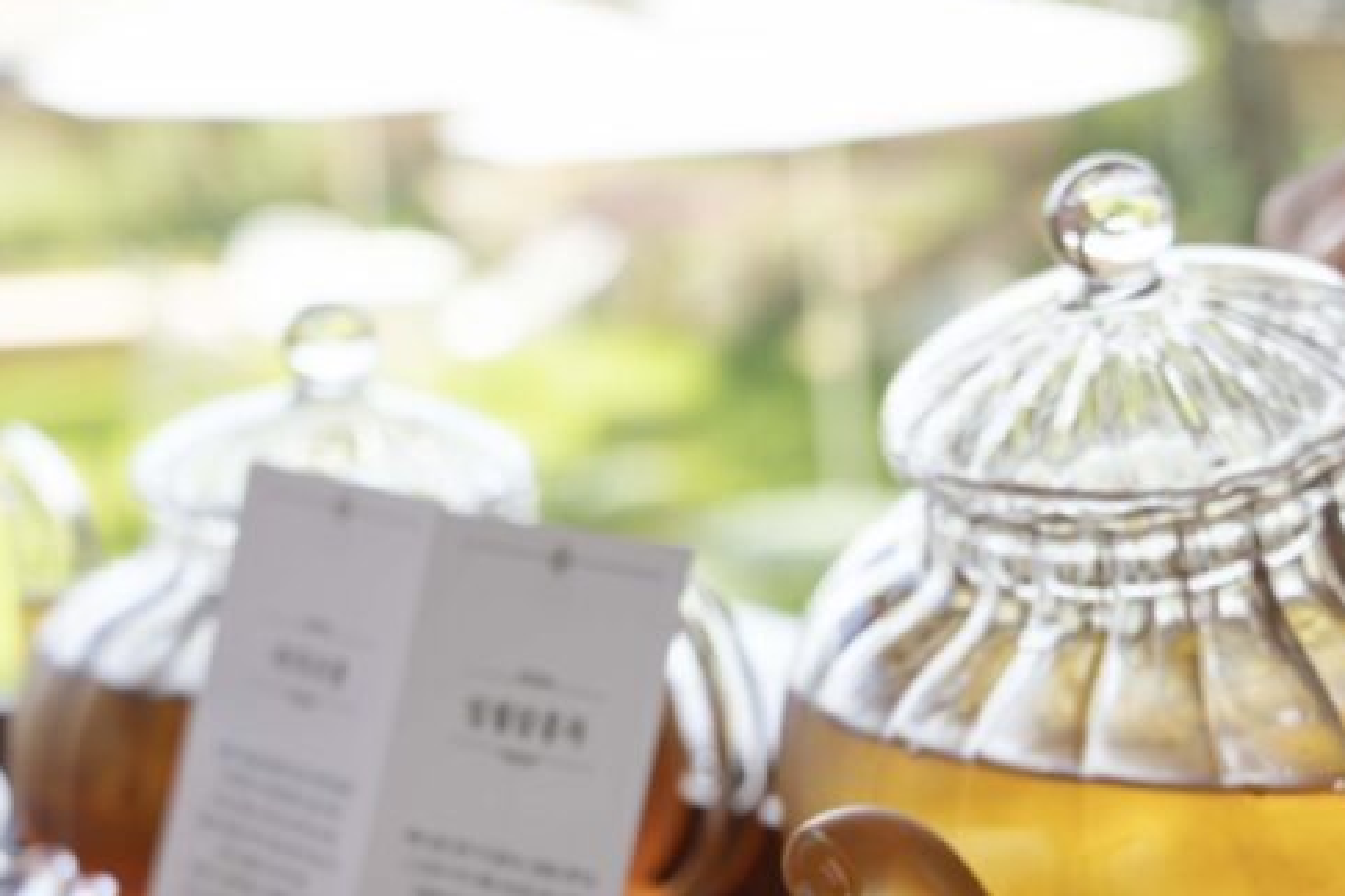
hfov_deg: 21.0
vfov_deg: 13.9
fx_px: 3624
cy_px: 914
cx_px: 811
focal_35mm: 97
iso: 100
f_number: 6.3
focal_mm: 46
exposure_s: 1/80
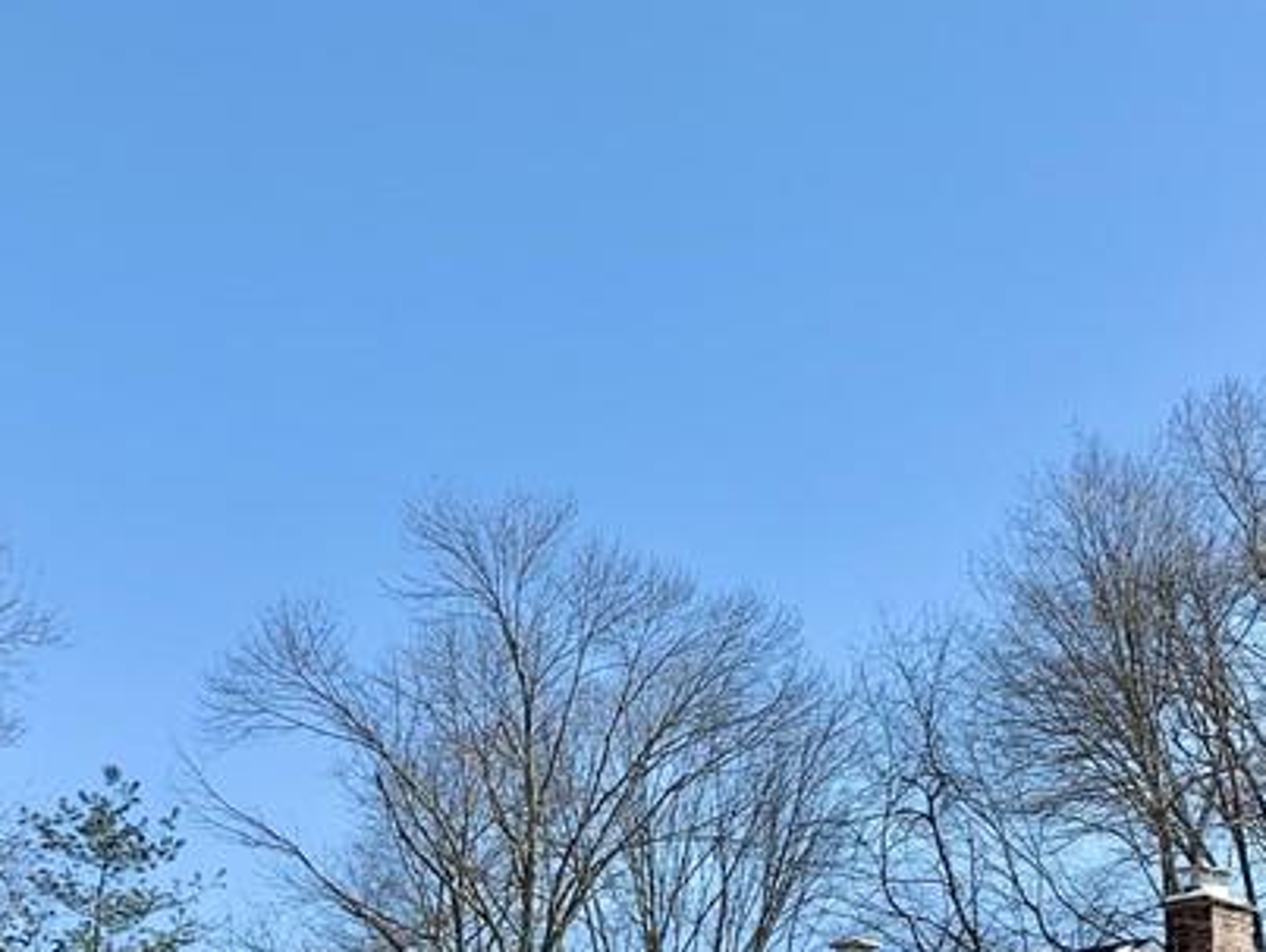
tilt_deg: +7.6
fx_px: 2416
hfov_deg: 29.2
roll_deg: +0.2
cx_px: 829
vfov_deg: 21.6
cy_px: 927
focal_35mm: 66
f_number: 1.8
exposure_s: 1/2257
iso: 25
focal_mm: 4.25
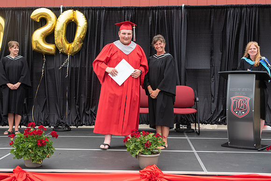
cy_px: 73
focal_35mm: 63
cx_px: 129
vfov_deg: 21.5
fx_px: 475
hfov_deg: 31.8
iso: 500
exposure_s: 1/500
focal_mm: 52
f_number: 5.6
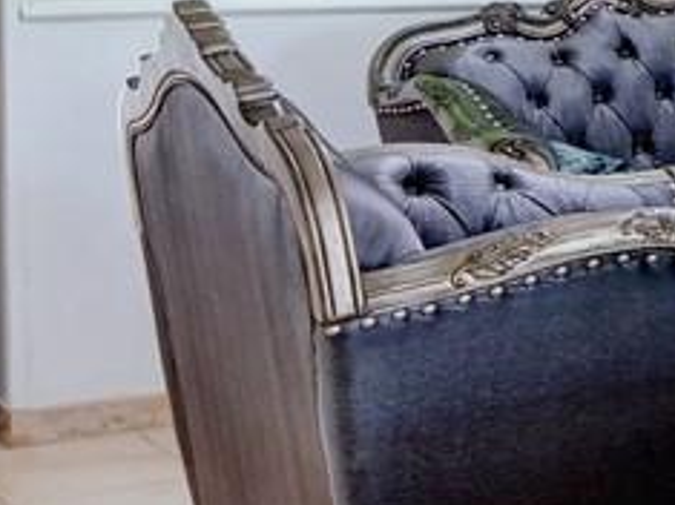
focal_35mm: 109
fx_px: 2124
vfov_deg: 13.3
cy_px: -33
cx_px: 1573
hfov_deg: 13.6
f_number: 2.8
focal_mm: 8
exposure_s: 1/30
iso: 200
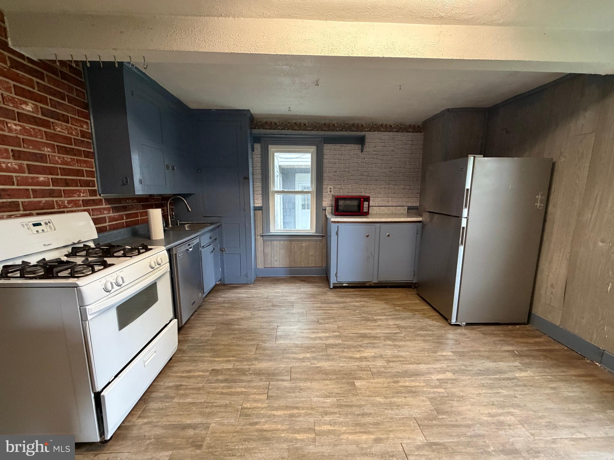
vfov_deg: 85.7
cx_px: 307
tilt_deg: -8.8
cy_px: 230
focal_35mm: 14
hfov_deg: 102.1
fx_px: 248
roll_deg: +0.7
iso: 500
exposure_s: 1/60
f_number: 2.2
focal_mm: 2.22
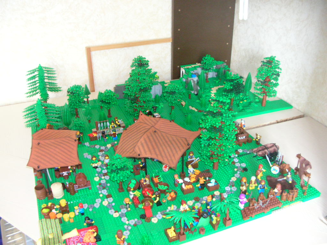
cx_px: 164
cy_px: 122
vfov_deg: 40.7
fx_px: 331
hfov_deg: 52.6
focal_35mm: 35
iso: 200
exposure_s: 1/5.9
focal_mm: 5.8
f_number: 2.8
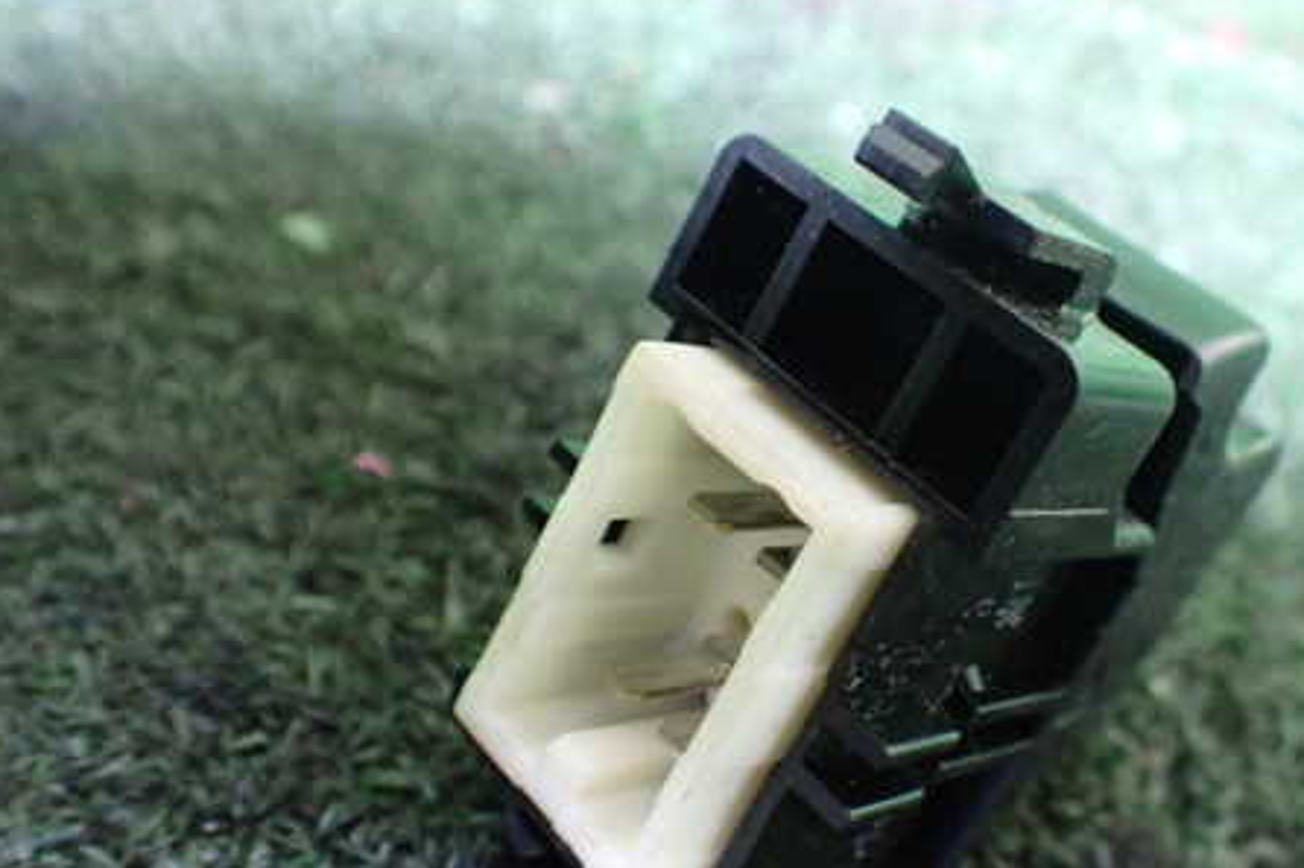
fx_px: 1521
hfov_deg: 46.0
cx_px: 816
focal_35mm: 42
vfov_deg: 31.9
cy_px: 433
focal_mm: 5.4
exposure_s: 1/30
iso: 1000
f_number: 2.3
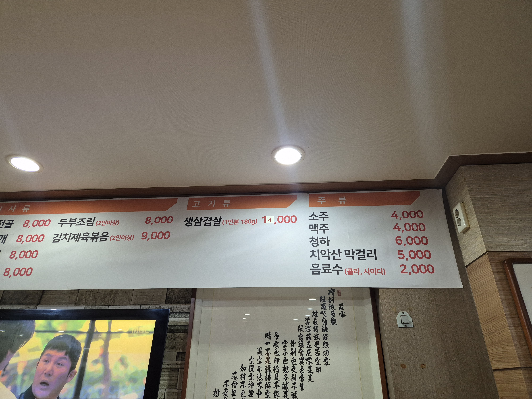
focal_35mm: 23
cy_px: 200
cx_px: 266
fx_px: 353
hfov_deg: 73.9
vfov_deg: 58.9
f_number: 1.8
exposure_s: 1/120
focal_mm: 5.4
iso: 250
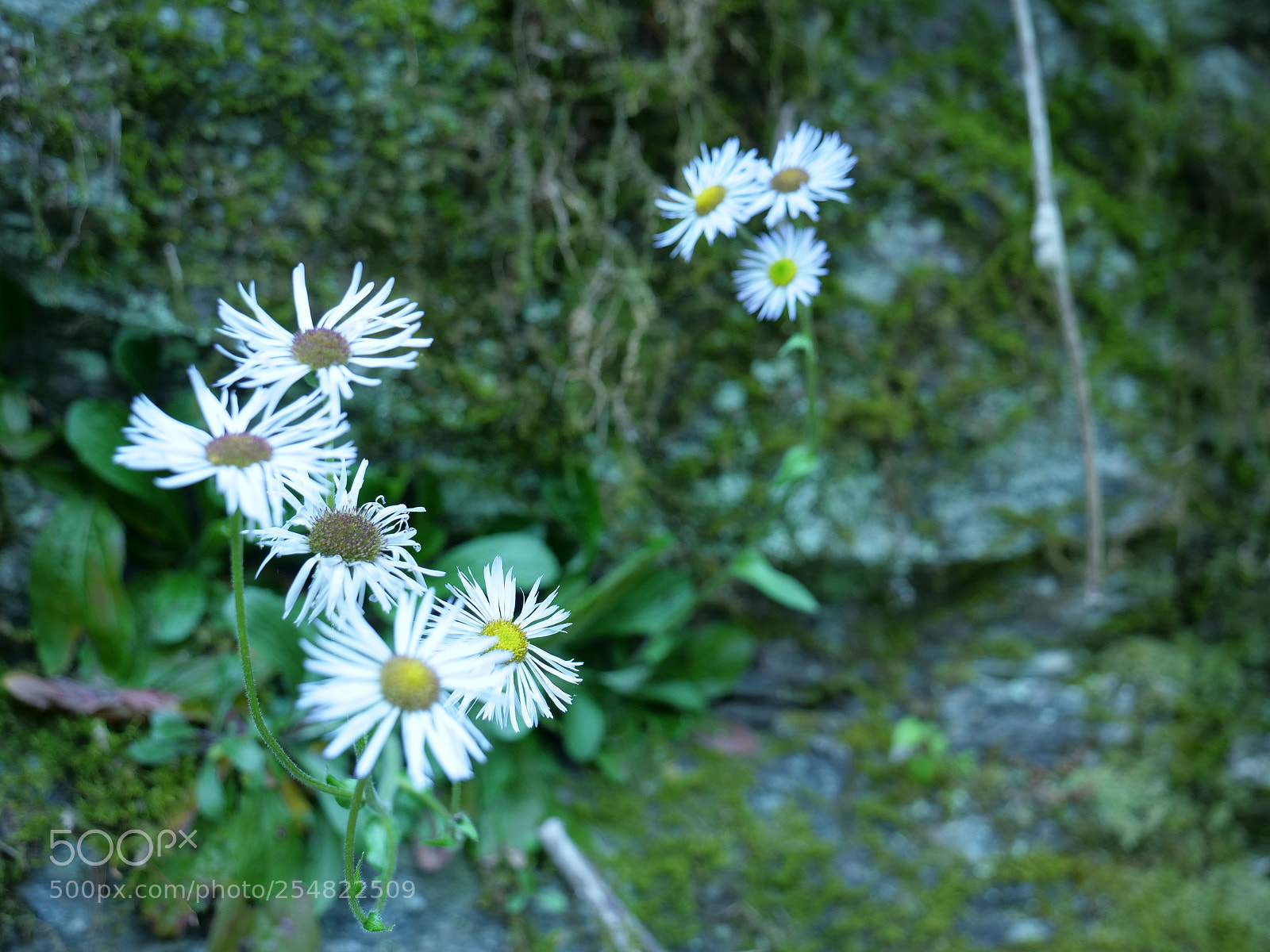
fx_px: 1614
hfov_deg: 42.9
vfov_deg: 32.9
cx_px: 635
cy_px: 476
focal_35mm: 44
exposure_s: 1/60
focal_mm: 22
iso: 250
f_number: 3.3
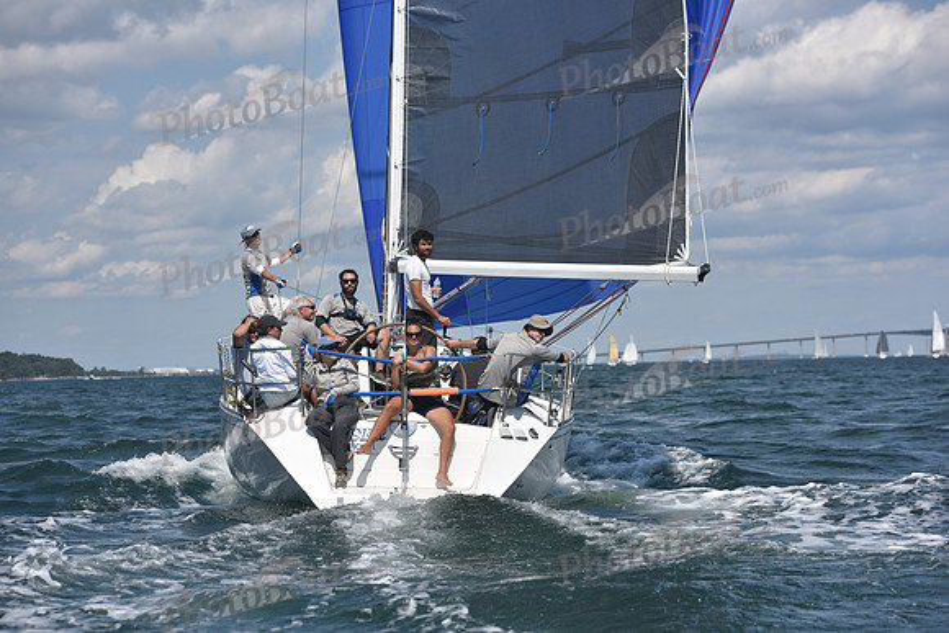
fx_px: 2584
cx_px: 474
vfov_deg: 14.0
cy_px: 316
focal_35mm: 98
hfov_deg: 20.8
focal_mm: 98
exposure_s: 1/1600
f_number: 5
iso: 250
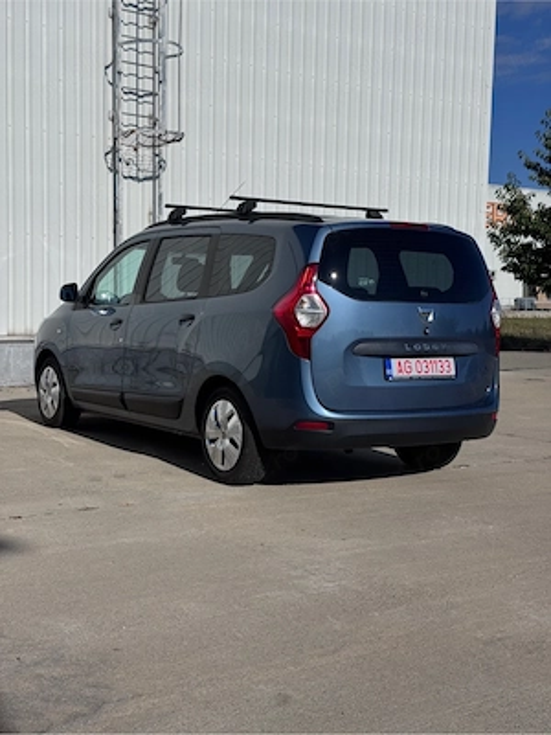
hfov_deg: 30.3
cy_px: 368
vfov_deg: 39.7
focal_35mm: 48
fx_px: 1019
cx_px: 276
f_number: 1.78
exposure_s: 1/15385
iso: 80
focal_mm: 6.76
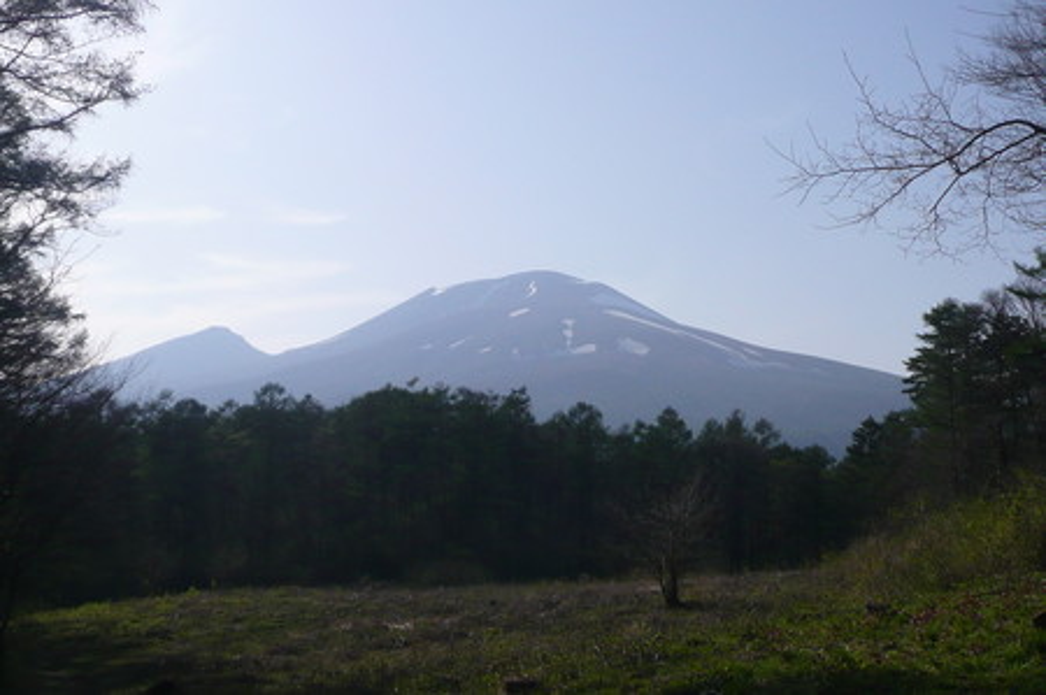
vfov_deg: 29.8
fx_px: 1306
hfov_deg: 43.6
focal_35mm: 45
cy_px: 348
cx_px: 523
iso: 100
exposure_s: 1/400
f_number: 8
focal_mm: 4.9
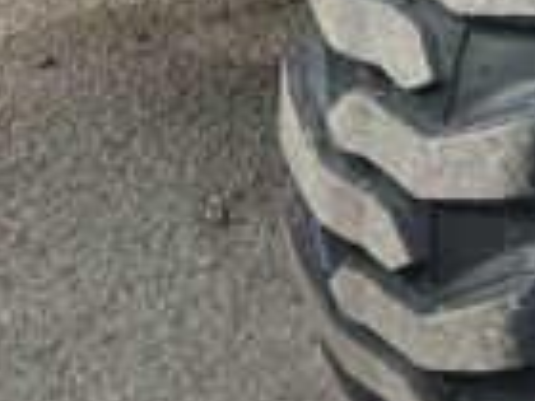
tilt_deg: -13.4
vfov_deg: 6.9
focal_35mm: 190
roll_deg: -0.9
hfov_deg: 10.3
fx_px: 2937
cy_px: -882
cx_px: 504
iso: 50
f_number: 1.5
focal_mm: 5.7
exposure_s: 1/1395
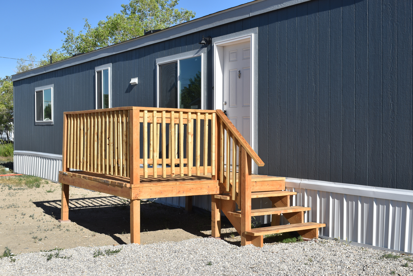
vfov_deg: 29.9
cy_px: 138
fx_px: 516
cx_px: 206
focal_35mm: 45
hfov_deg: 43.6
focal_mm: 30
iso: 100
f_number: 9
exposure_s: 1/320
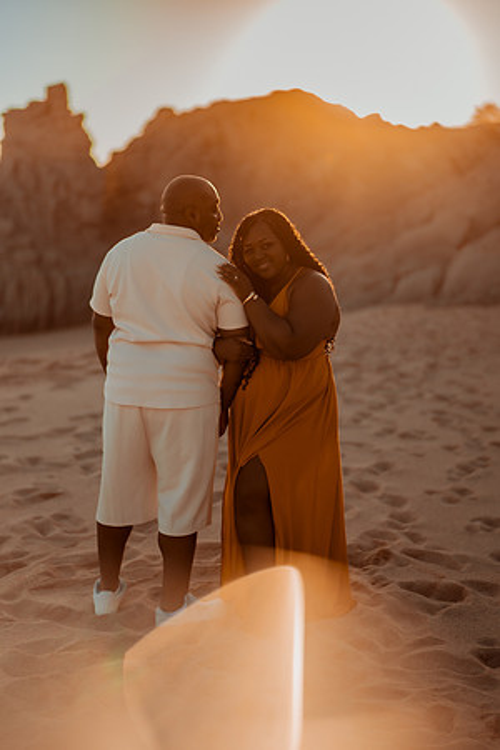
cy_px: 375
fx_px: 1208
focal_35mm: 58
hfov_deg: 23.4
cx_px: 250
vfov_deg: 34.5
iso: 100
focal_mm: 58
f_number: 1.4
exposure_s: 1/4000
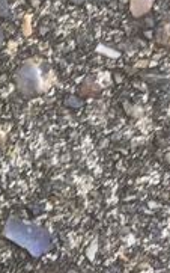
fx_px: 1610
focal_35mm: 217
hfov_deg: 5.6
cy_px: 44
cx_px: -385
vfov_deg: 9.6
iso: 32
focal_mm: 4.15
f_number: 2.2
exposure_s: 1/50
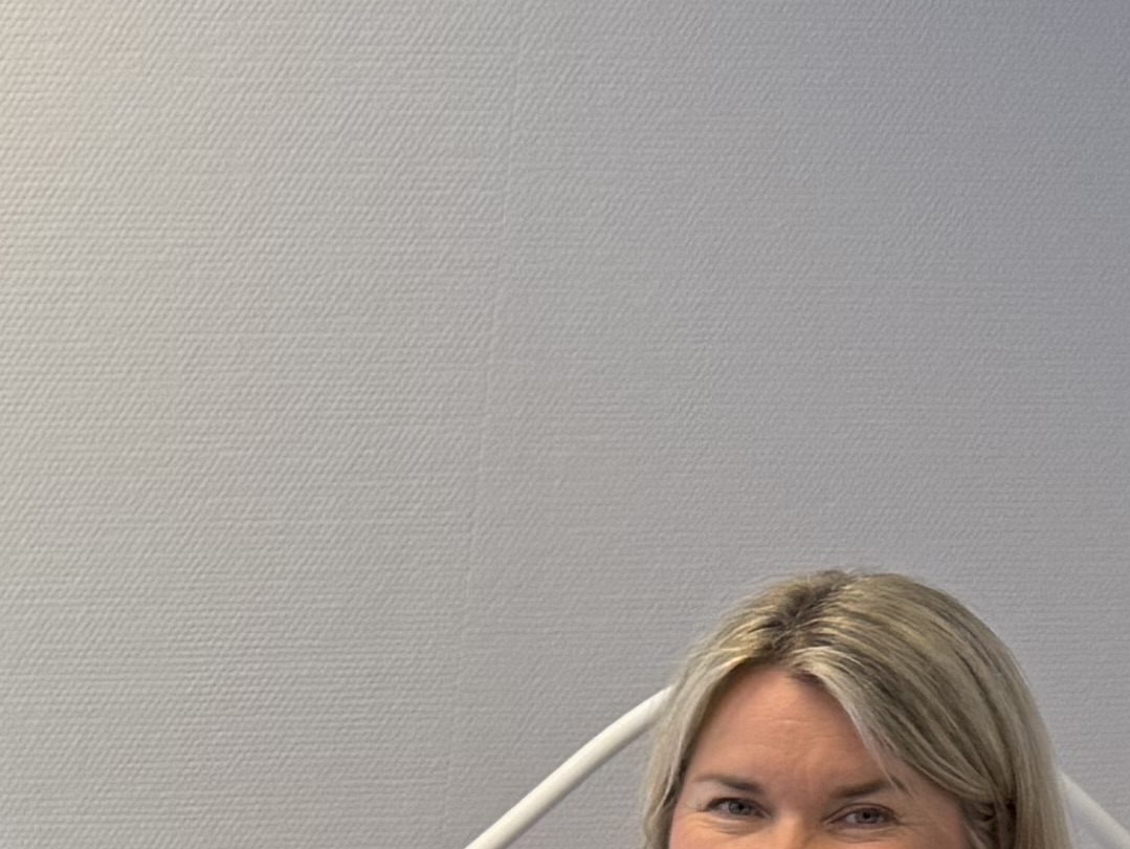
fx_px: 4147
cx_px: -855
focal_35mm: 127
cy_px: 1284
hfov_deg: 13.9
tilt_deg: -15.8
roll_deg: -0.5
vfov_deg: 11.2
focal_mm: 6.76
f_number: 1.78
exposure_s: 1/100
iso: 80
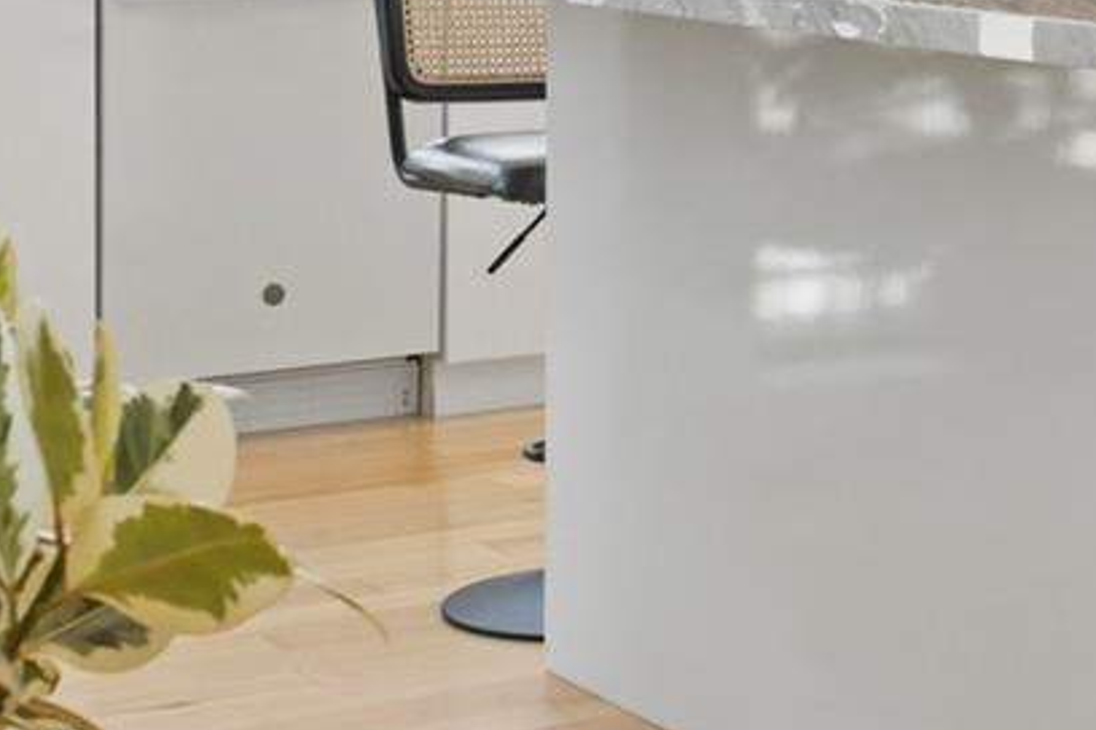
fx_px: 3136
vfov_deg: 13.0
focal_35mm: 103
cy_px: -148
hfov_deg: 19.1
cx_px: 1179
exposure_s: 1/80
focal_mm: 41
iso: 2000
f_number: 7.1
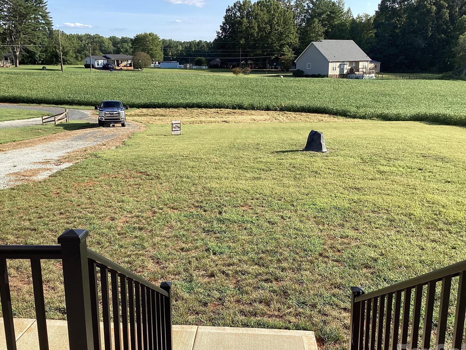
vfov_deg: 39.6
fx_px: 485
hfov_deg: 51.3
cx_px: 211
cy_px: 193
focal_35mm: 36
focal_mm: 3.3
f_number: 2.4
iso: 25
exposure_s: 1/708
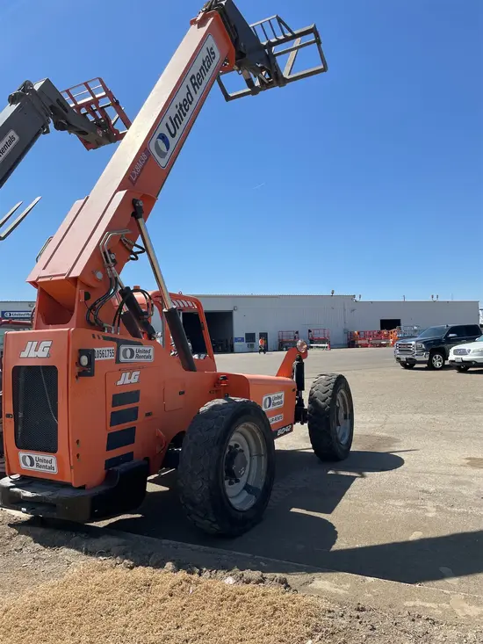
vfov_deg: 67.3
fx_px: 484
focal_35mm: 26
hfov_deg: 53.1
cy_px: 322
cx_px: 242
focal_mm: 4.2
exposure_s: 1/3731
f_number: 1.6
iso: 32
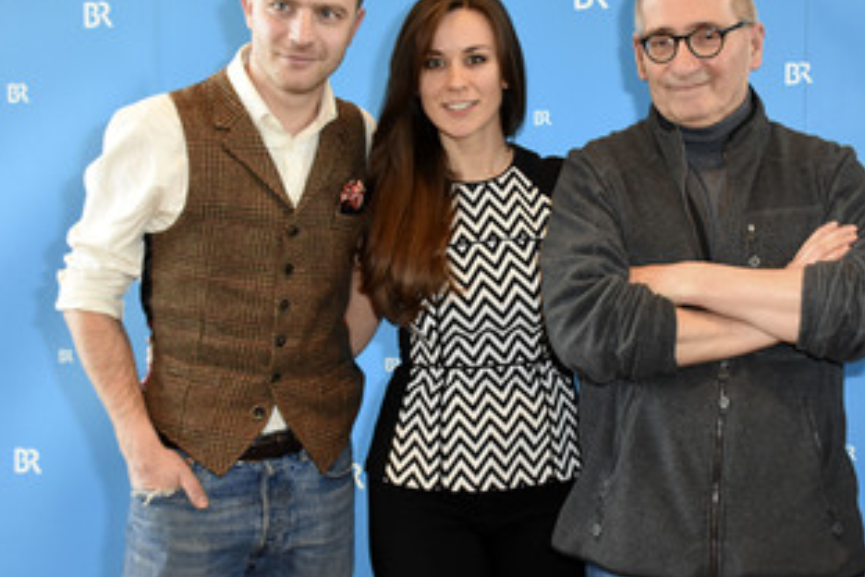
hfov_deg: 38.1
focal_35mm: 52
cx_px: 489
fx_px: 1249
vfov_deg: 26.0
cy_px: 308
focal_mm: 24
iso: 1250
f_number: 4.5
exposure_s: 1/160
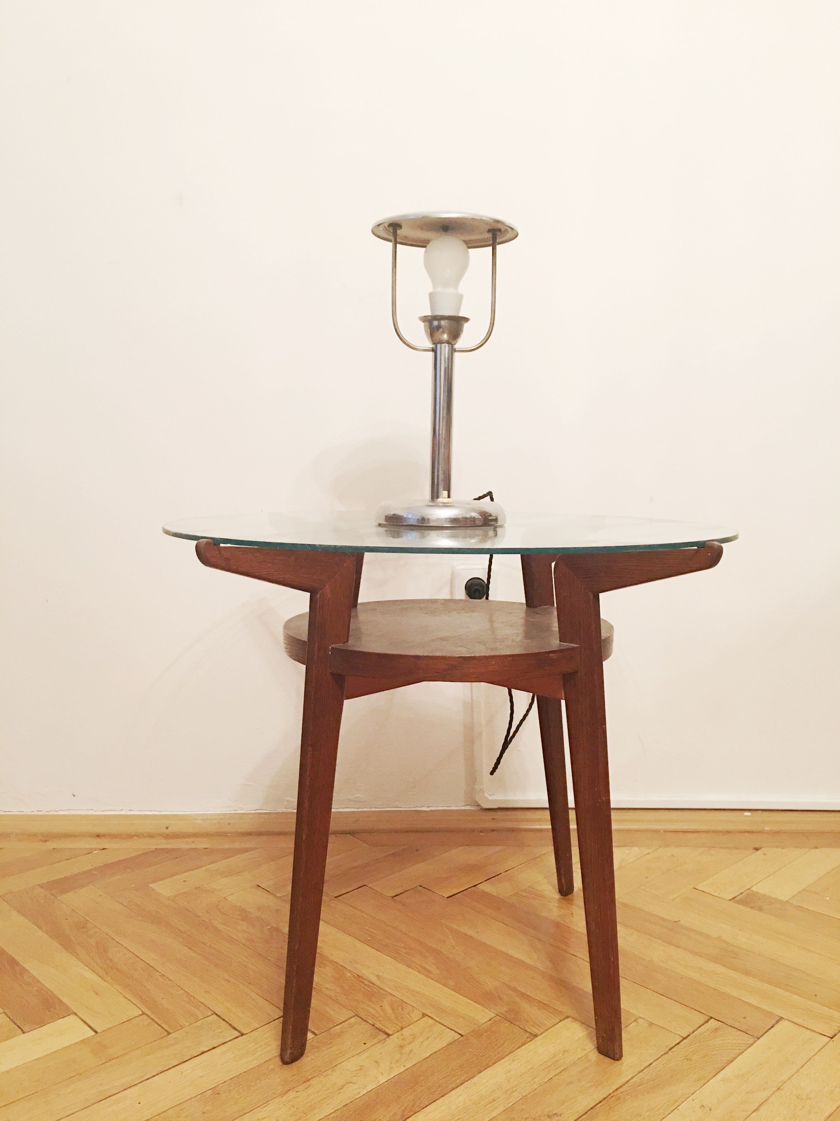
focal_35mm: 29
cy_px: 560
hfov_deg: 48.2
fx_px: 938
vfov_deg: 61.7
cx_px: 420
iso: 80
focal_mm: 4.15
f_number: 2.2
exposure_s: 1/10
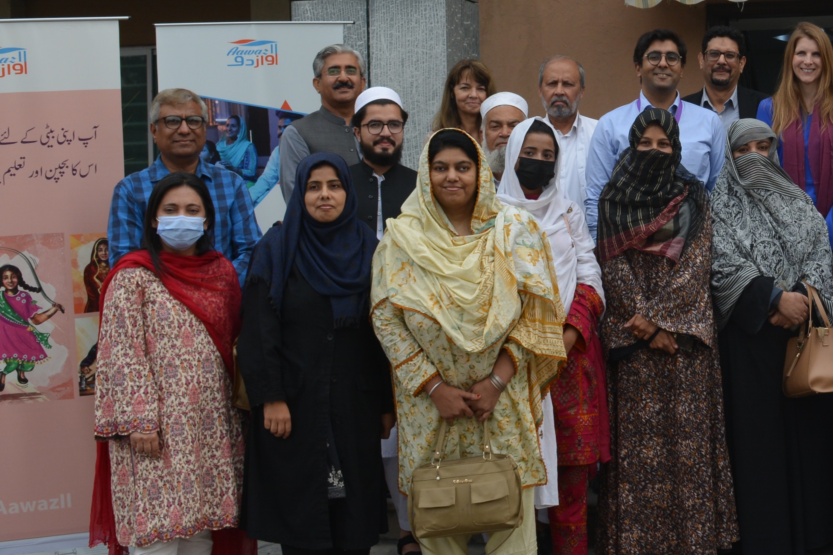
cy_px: 130
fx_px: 1712
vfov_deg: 18.3
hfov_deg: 25.9
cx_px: 843
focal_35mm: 74
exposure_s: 1/200
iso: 200
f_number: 7.1
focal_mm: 20
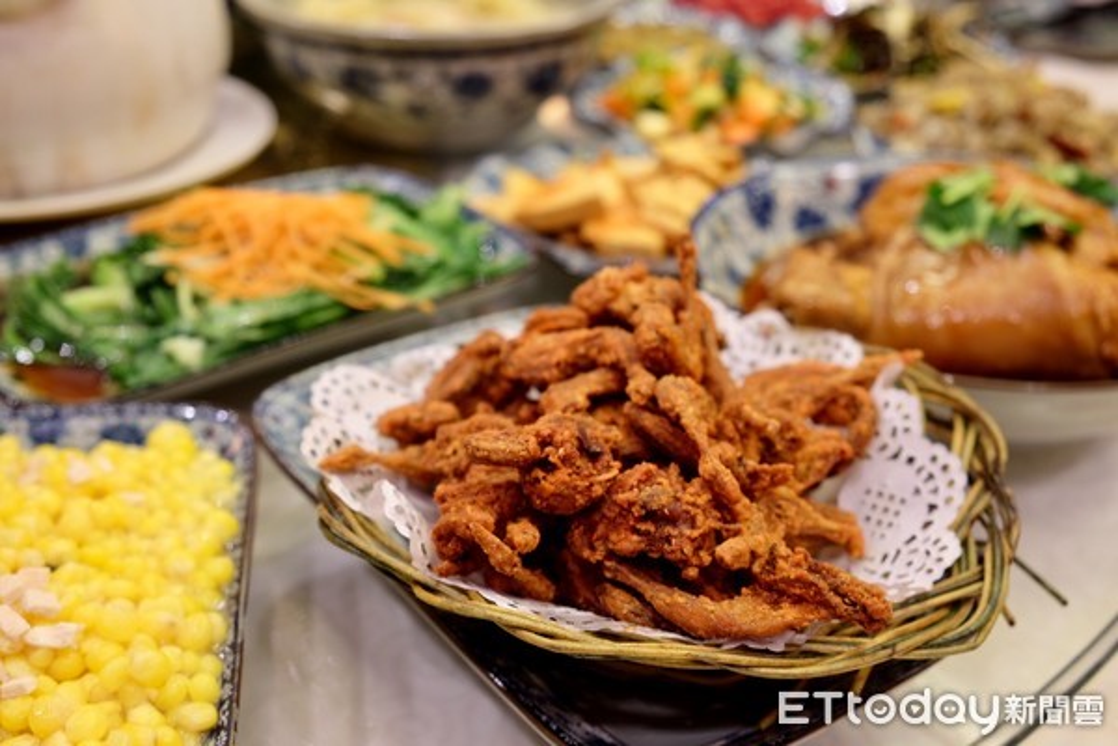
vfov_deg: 31.2
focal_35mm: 43
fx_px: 1335
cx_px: 559
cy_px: 373
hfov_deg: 45.4
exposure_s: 1/15
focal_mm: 28.9
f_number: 4
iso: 500
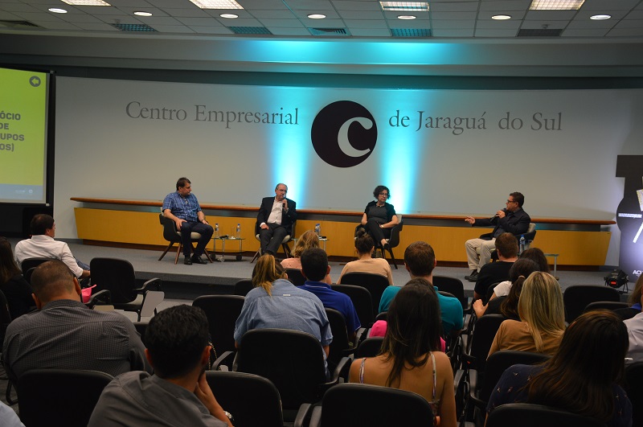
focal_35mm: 48
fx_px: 856
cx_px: 322
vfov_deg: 28.0
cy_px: 214
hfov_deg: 41.2
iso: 400
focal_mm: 32
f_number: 4
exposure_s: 1/40
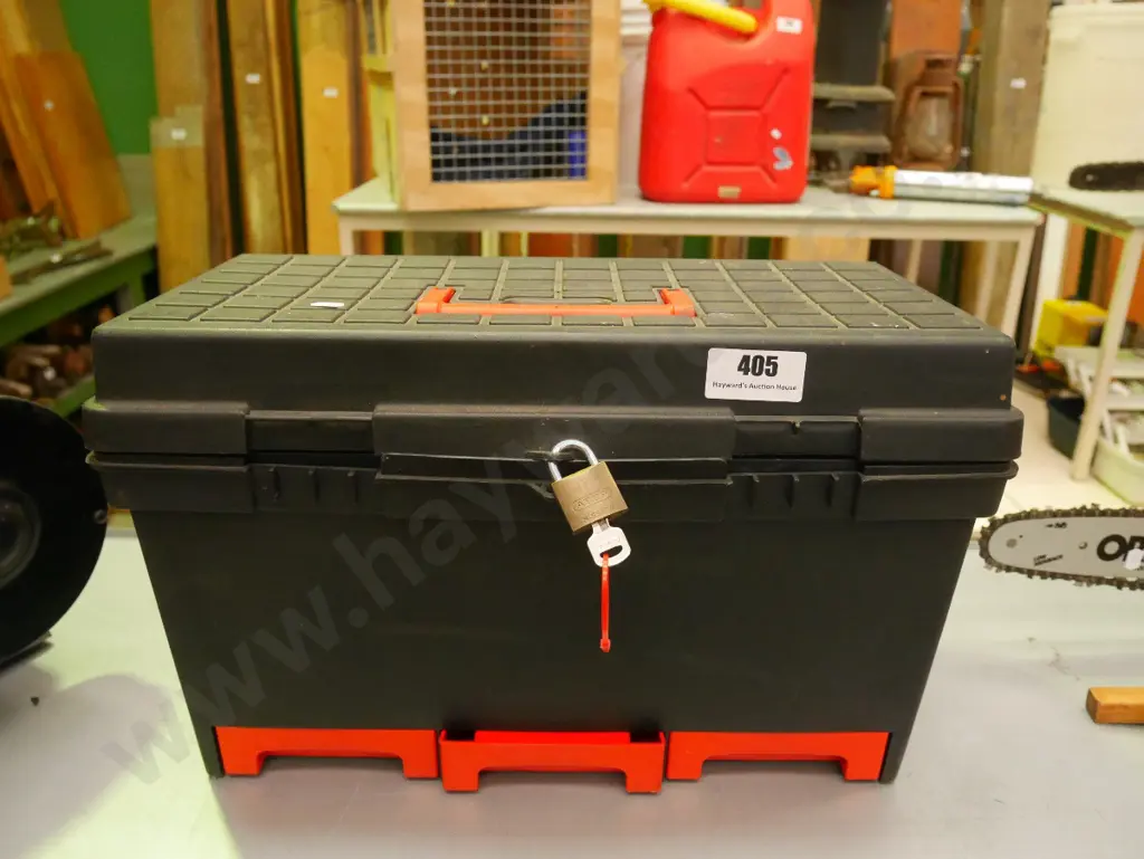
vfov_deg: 53.1
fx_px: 860
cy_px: 430
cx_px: 572
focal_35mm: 26
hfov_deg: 67.3
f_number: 3.7
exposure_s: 1/200
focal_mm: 13
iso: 3200
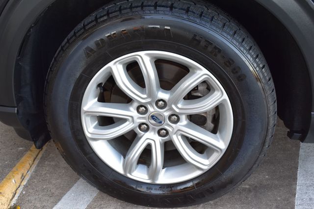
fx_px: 366
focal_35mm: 42
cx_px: 157
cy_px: 104
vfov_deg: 31.9
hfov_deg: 46.4
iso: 400
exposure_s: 1/40
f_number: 7.1
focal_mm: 28
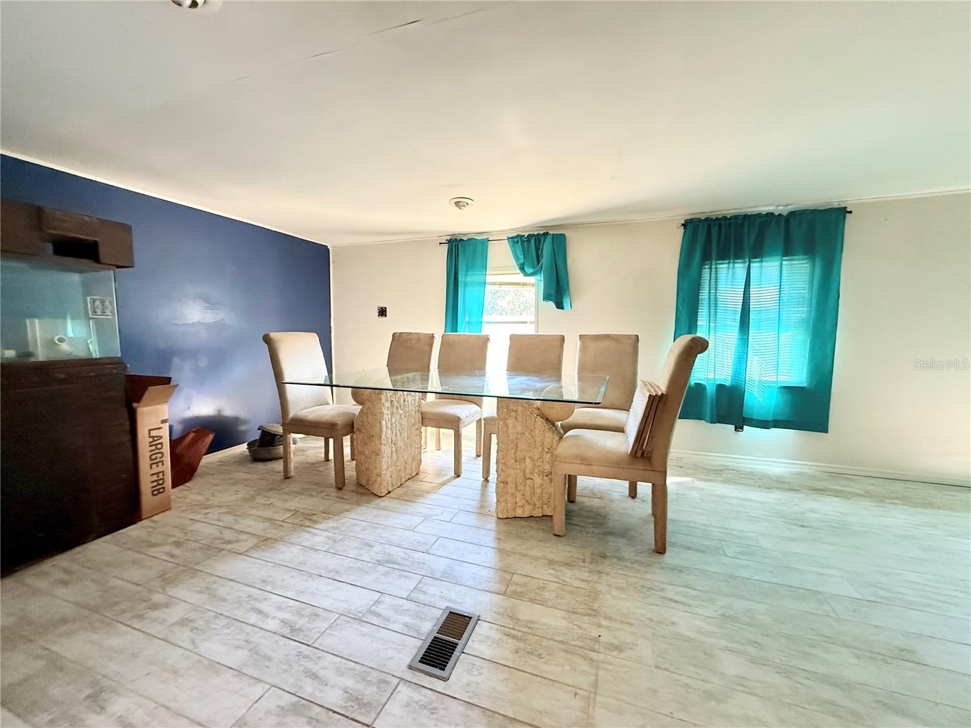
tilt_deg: -5.9
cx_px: 486
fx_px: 393
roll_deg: -0.5
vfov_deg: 85.7
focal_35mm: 14
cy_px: 364
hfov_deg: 102.1
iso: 640
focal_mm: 2.22
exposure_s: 1/60
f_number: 2.2
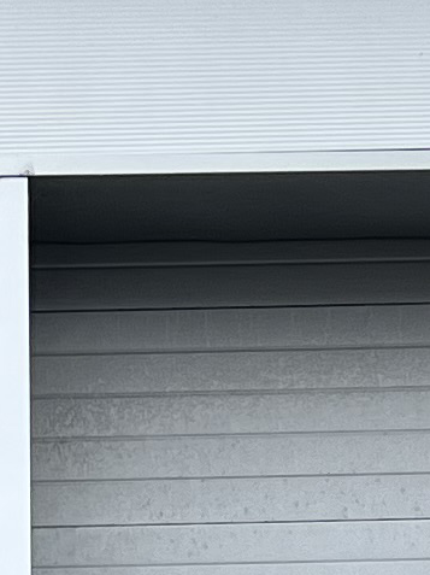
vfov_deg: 8.4
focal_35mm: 220
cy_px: 1291
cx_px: -232
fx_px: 3649
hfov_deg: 6.6
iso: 50
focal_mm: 5.7
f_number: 1.5
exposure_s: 1/1038
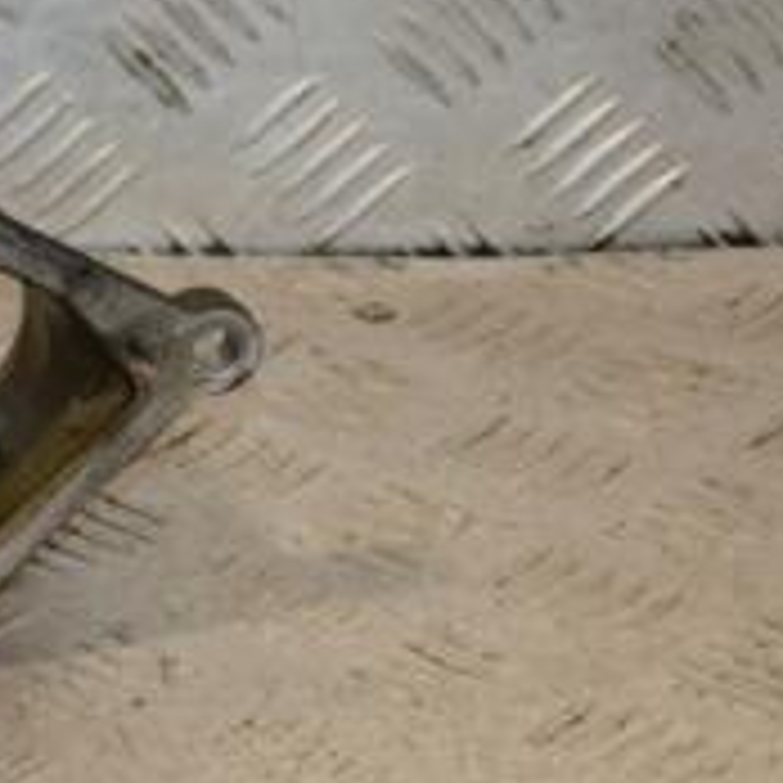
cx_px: -436
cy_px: 396
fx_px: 5053
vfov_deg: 8.9
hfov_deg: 8.6
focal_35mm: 197
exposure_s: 1/200
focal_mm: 45
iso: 800
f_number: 7.1
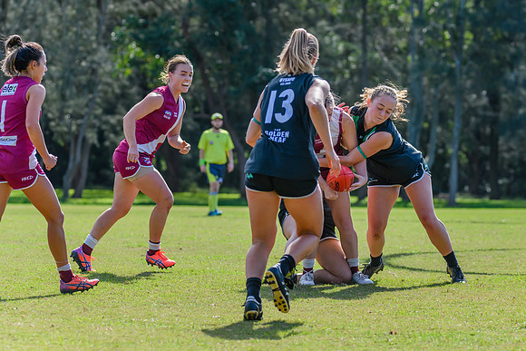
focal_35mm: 206
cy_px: 162
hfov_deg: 10.0
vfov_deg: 6.7
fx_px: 3012
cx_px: 319
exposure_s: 1/1250
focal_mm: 170
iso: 800
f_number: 5.6
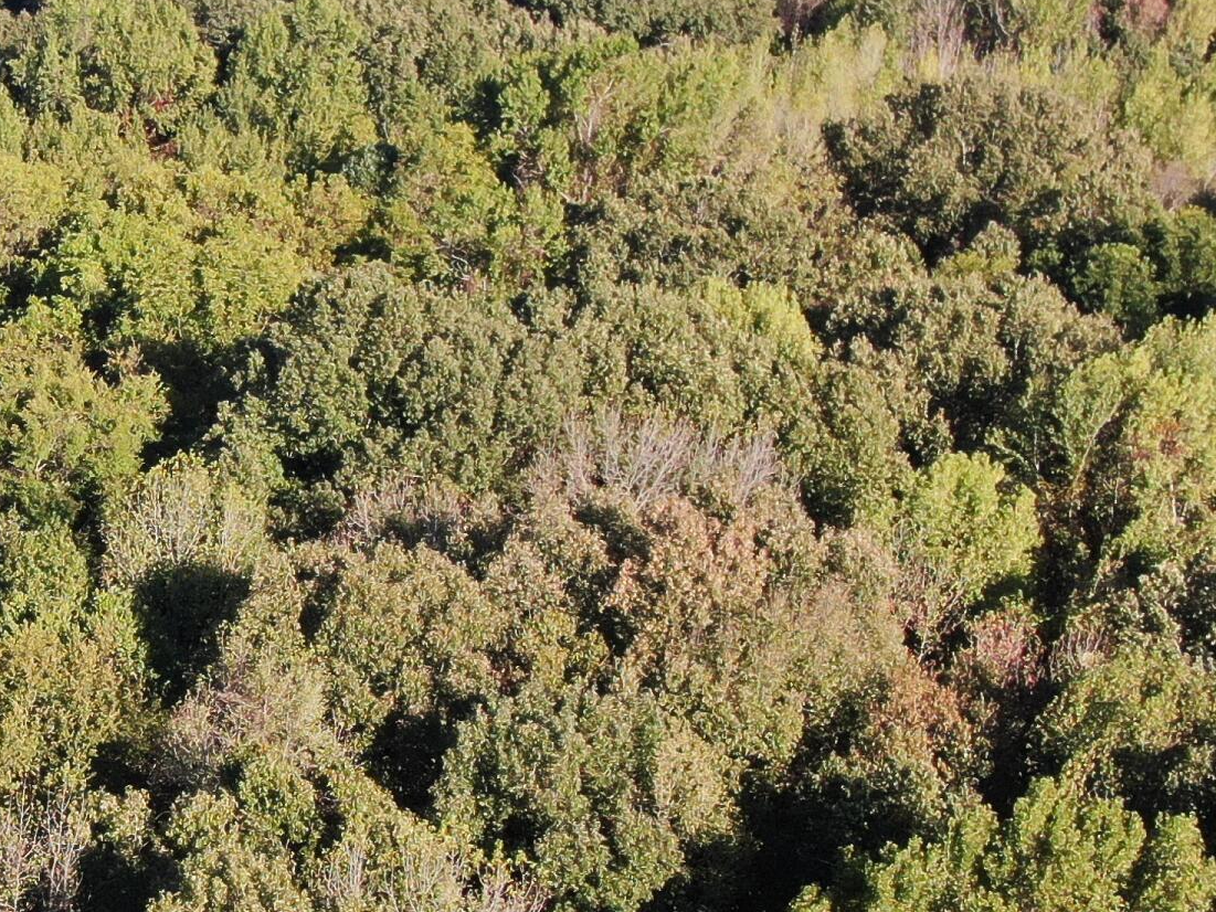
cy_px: 530
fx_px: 2775
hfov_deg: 23.3
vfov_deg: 18.7
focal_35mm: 79
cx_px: -96
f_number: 3
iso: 100
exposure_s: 1/500
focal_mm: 5
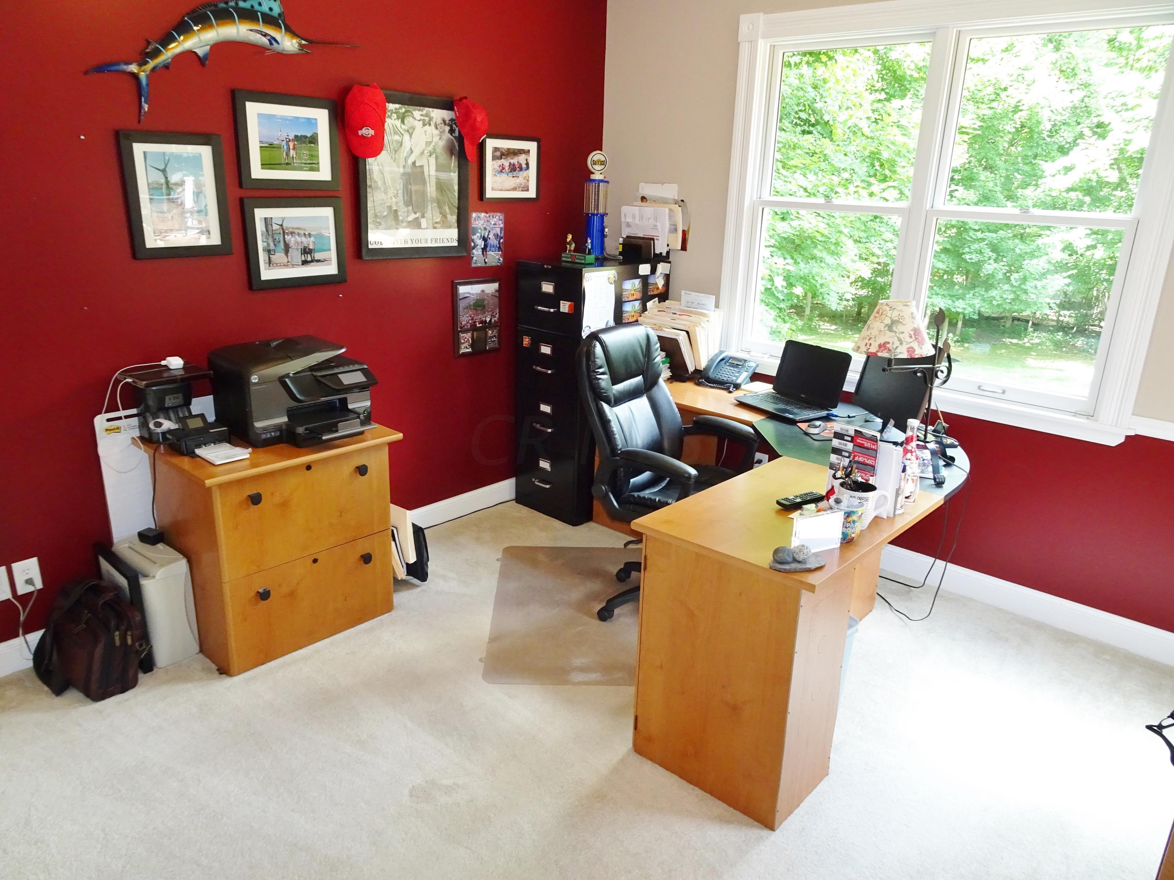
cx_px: 587
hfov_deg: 71.6
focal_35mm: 24
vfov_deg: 56.8
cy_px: 440
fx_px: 814
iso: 250
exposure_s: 1/30
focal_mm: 4.1
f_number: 3.5
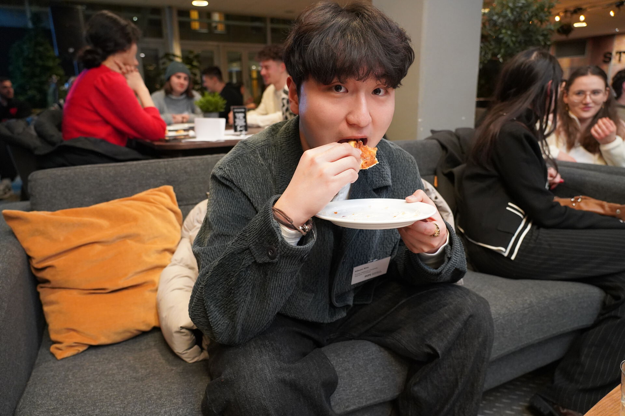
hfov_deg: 73.7
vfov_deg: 53.1
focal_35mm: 24
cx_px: 312
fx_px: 417
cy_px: 208
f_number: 4
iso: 5000
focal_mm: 24
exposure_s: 1/160
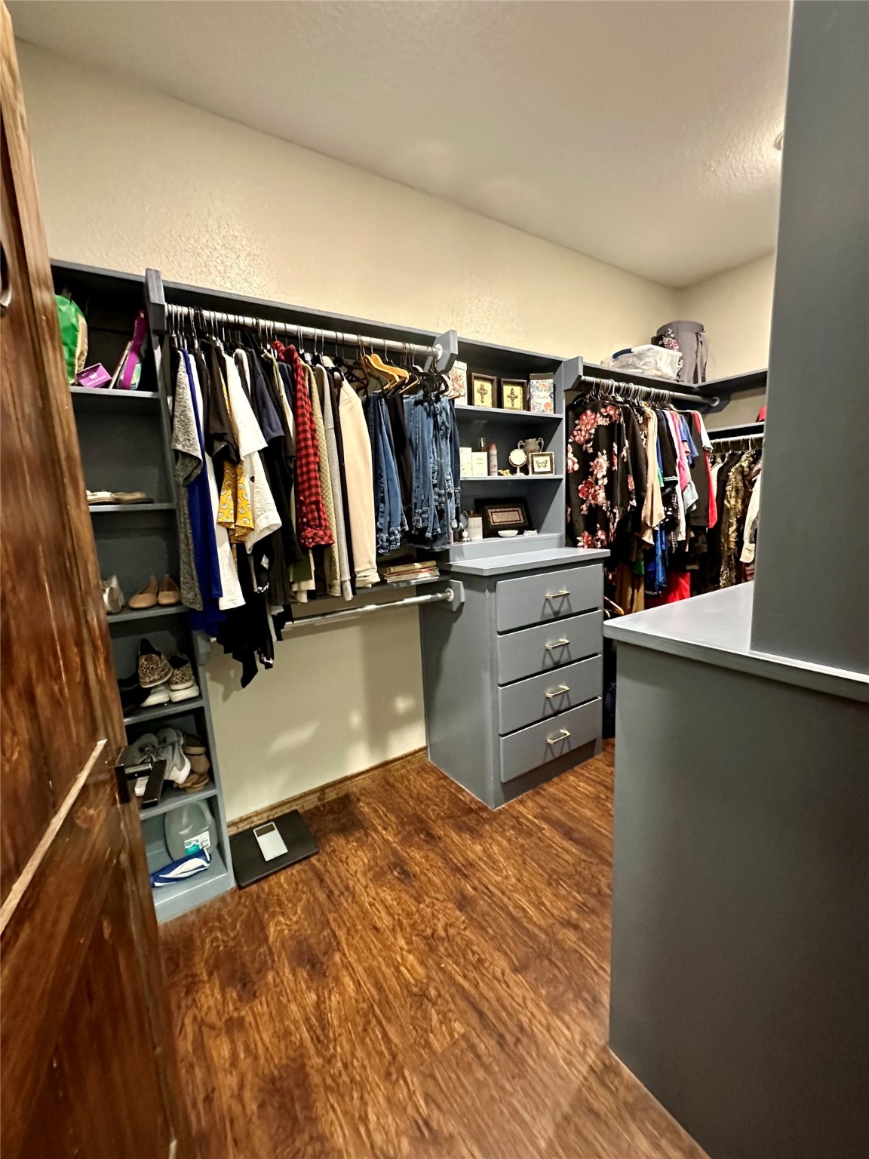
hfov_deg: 85.7
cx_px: 434
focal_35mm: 14
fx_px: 469
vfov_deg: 102.1
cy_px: 580
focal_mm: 2.22
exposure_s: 1/40
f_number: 2.2
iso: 1000
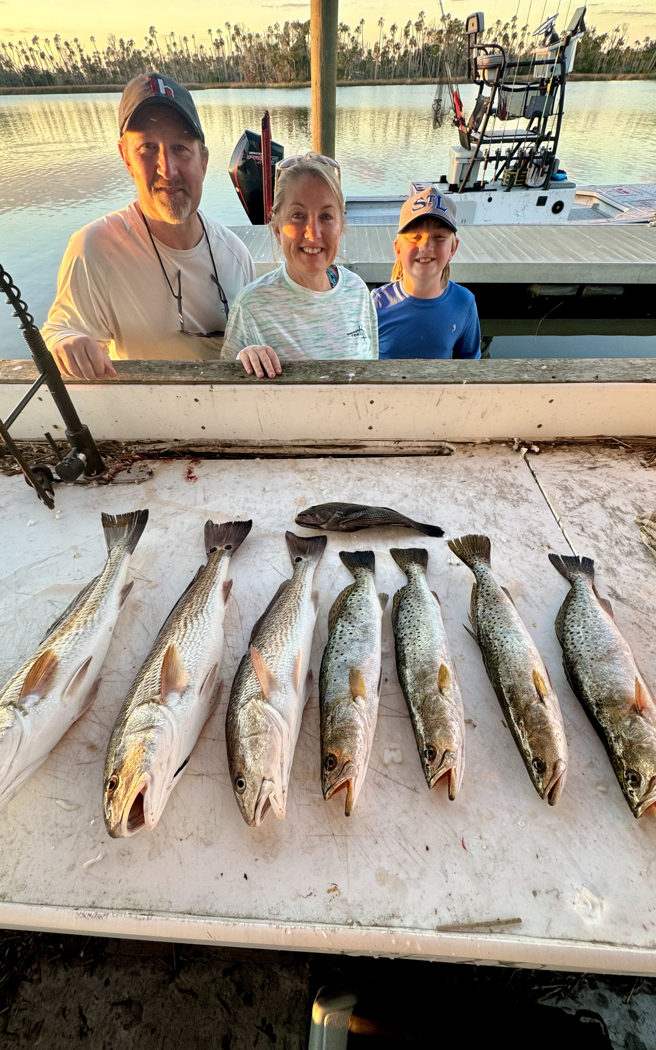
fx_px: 429
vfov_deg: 101.5
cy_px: 525
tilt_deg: -46.8
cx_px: 313
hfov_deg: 74.7
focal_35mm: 15
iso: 64
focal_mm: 2.22
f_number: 2.2
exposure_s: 1/99
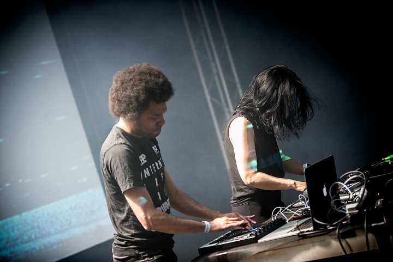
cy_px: 131
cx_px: 196
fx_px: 1038
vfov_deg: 14.4
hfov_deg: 21.4
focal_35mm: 95
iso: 4000
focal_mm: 95
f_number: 2.8
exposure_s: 1/80
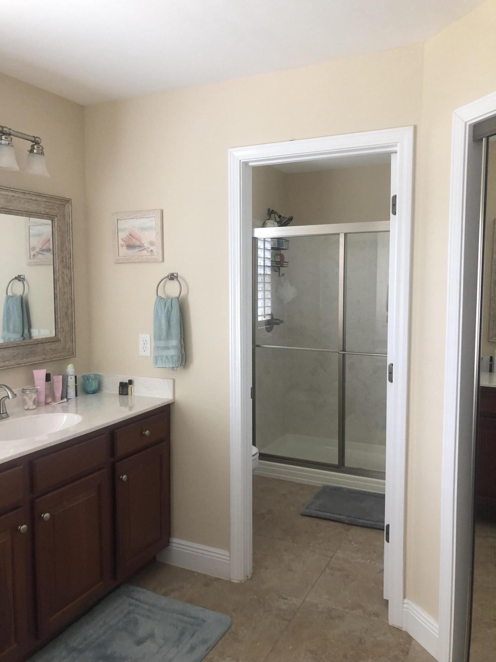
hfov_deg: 49.7
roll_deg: +0.7
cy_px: 331
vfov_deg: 63.4
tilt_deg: -5.7
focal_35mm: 28
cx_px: 248
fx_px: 535
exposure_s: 1/17
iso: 40
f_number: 1.8
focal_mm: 3.99
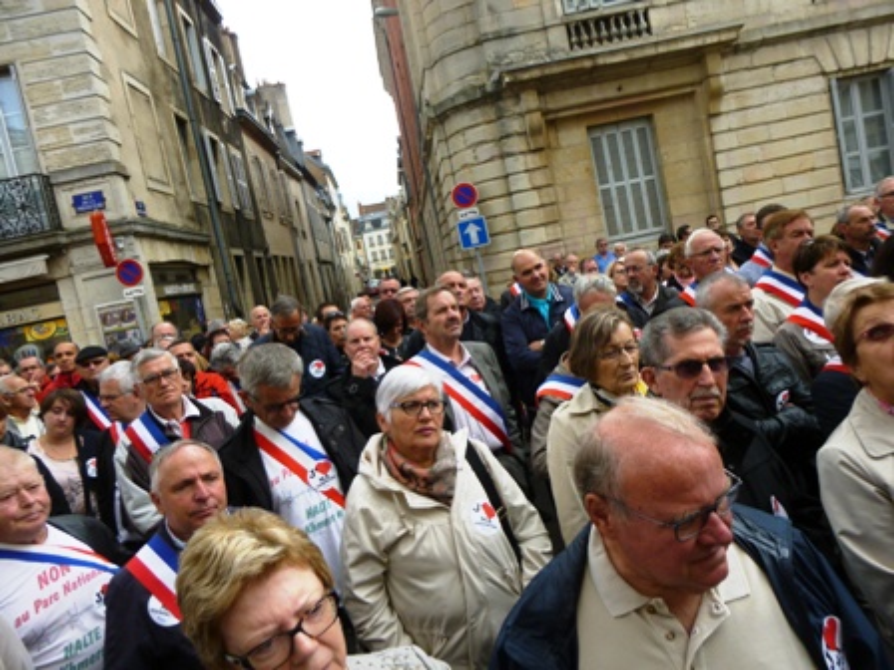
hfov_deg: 69.4
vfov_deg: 54.9
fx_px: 646
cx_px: 447
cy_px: 335
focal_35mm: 25
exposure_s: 1/250
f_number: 3.1
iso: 100
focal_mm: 4.5
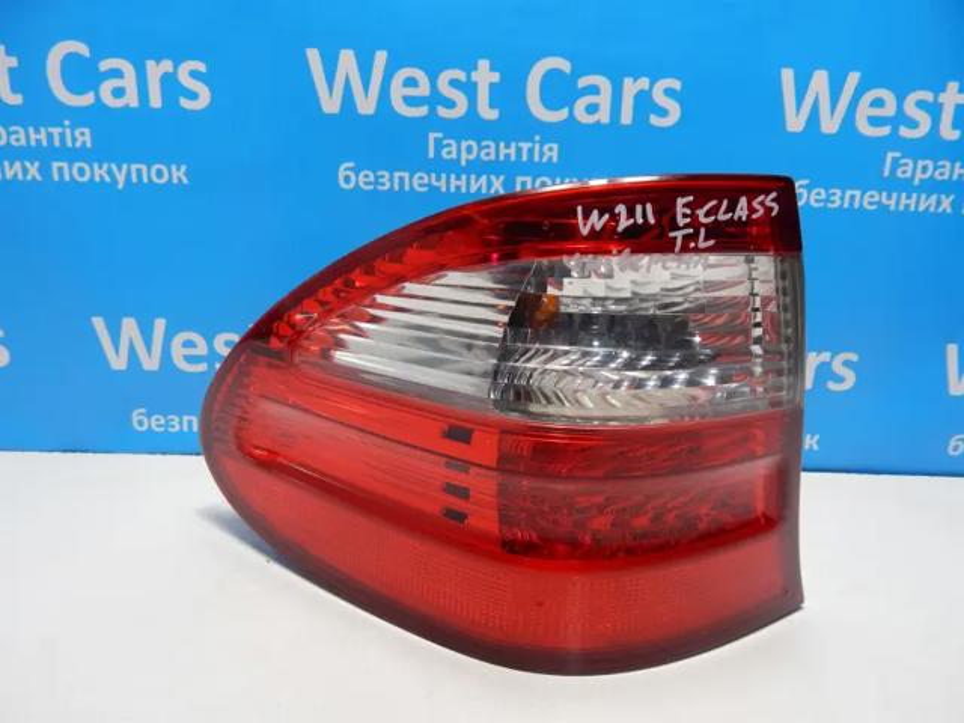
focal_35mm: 23
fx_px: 641
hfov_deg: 73.9
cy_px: 362
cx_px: 482
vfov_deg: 58.9
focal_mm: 4
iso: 220
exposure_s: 1/30
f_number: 3
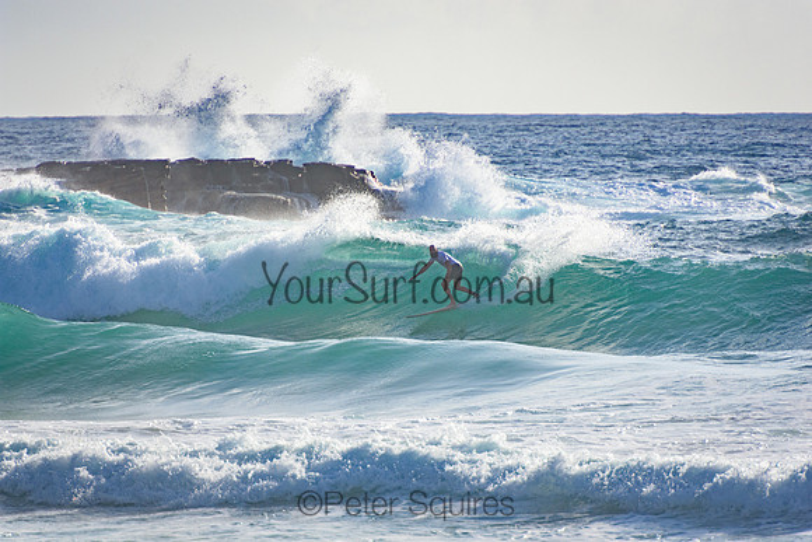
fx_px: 13536
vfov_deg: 2.3
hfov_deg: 3.4
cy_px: 271
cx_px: 406
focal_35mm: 600
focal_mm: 400
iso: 280
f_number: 5.6
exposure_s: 1/2000
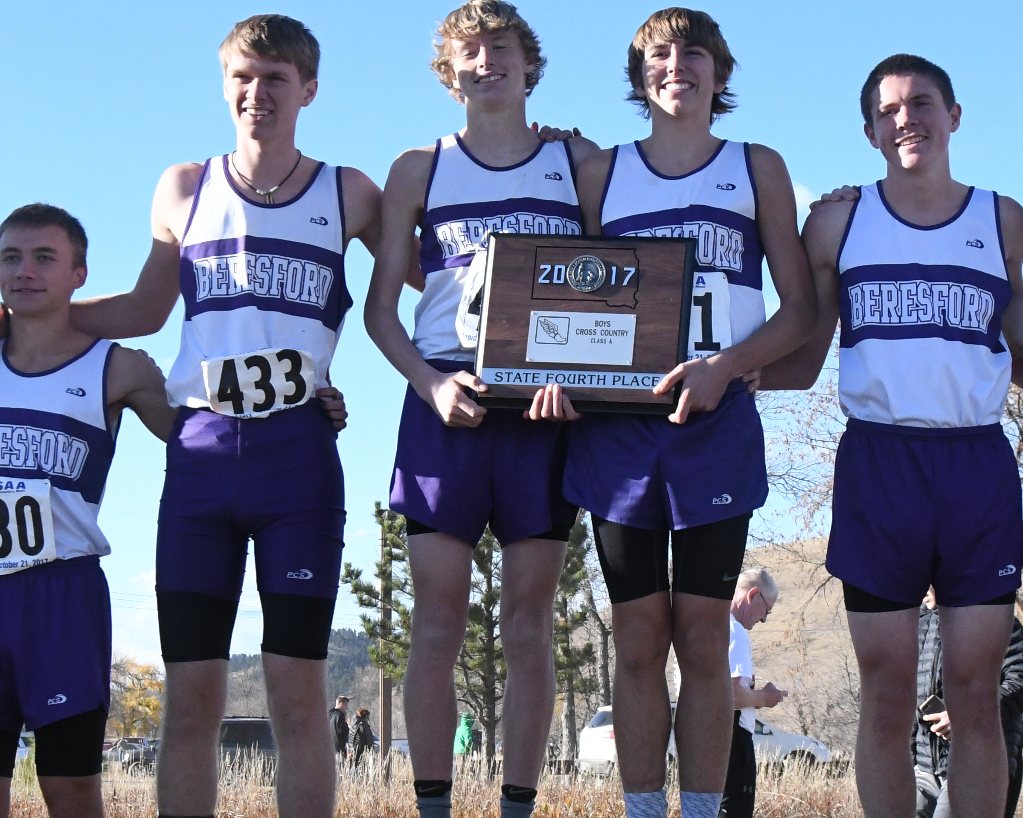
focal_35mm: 85
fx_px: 2573
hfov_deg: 22.5
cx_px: 596
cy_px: 426
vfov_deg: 18.1
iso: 2500
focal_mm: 26
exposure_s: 1/2500
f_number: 8
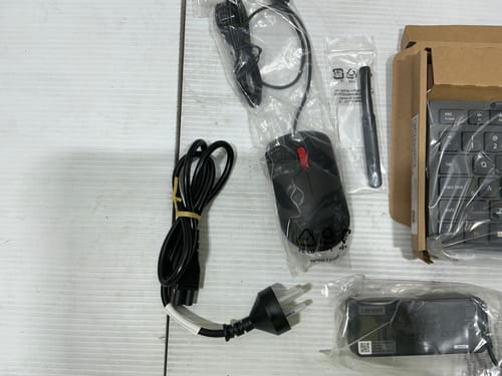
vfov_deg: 49.7
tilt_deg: -85.7
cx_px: 251
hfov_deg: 63.4
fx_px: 406
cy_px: 188
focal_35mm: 28
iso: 25
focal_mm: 3
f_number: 1.8
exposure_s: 1/100
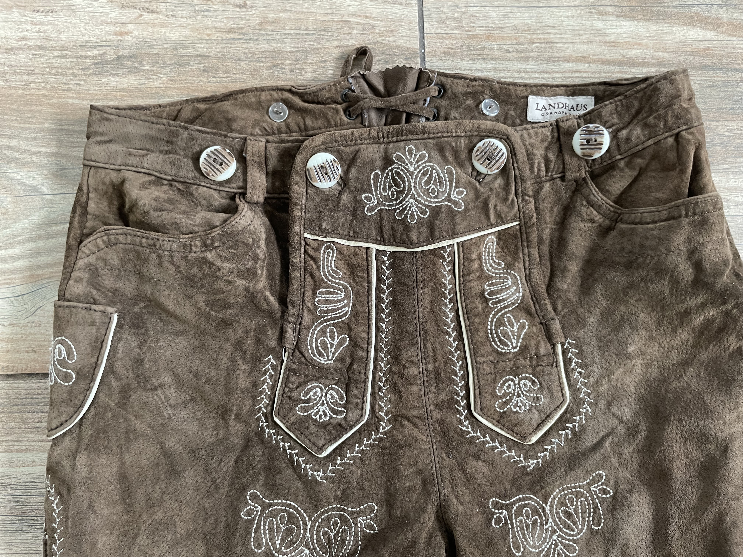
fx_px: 558
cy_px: 278
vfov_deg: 53.1
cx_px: 372
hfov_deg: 67.3
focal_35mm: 26
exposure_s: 1/60
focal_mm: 4.2
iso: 250
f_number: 1.6
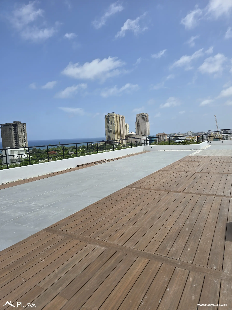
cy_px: 155
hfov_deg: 58.9
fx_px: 206
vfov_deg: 73.9
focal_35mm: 23
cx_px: 116
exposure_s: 1/1365
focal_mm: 6.3
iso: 12
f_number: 1.7
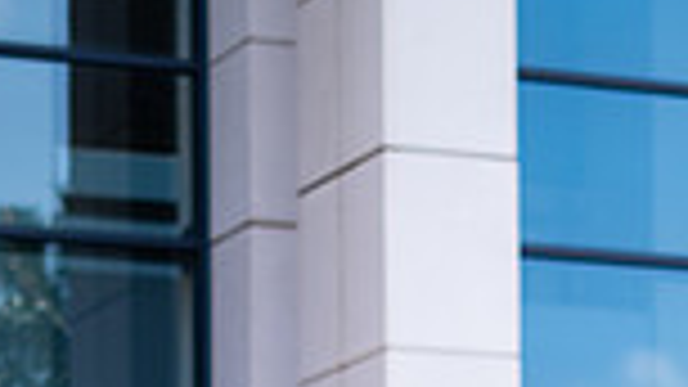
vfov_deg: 5.6
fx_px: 3867
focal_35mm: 212
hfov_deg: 10.0
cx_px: 837
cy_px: 853
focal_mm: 50
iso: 50
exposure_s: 1/1600
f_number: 2
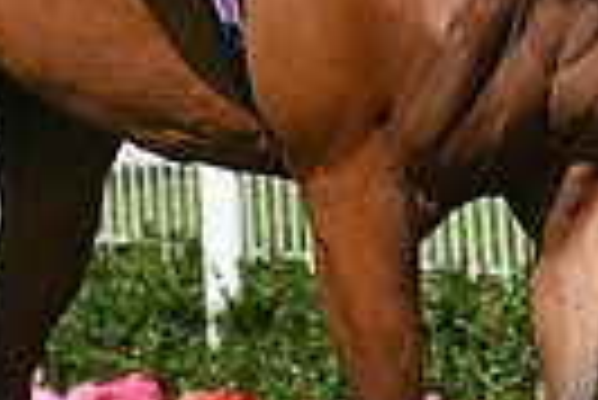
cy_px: -438
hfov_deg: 2.4
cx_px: 337
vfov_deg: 1.6
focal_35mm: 873
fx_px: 14517
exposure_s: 1/4000
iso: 400
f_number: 5.6
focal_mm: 200
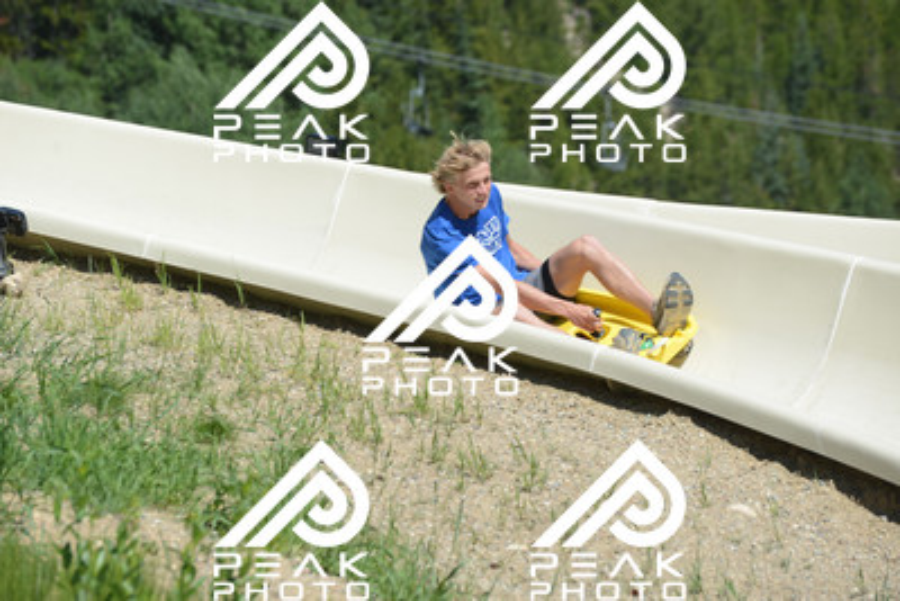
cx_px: 450
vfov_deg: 7.0
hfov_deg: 10.5
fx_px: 4876
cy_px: 300
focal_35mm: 195
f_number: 6.3
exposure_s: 1/1250
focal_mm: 195
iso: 400
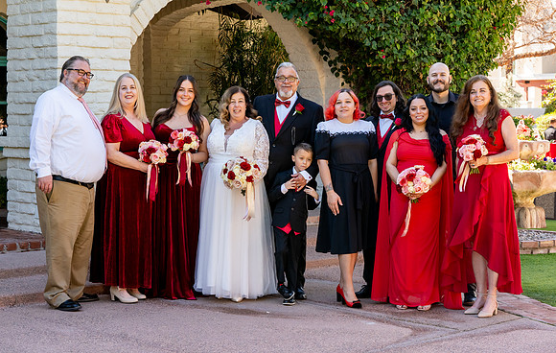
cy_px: 150
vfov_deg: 16.9
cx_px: 251
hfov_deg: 26.4
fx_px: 1185
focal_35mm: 78
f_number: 7.1
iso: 500
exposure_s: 1/250
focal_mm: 70
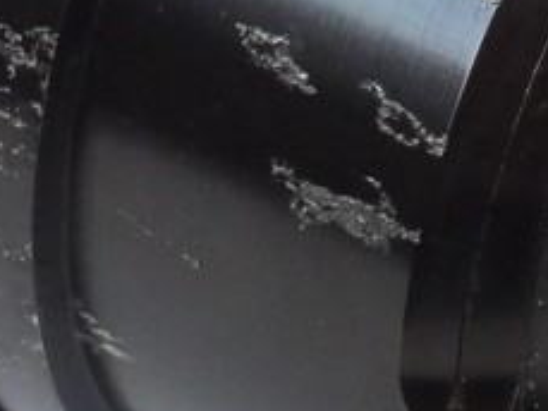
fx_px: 4973
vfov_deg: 4.7
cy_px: -213
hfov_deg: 6.3
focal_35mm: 314
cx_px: 232
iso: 800
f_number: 10
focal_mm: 30
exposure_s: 1/50
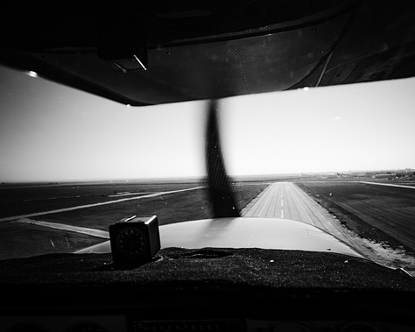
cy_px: 167
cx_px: 245
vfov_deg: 47.1
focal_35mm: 31
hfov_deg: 56.8
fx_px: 381
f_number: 6.4
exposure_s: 1/1500
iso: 320
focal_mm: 18
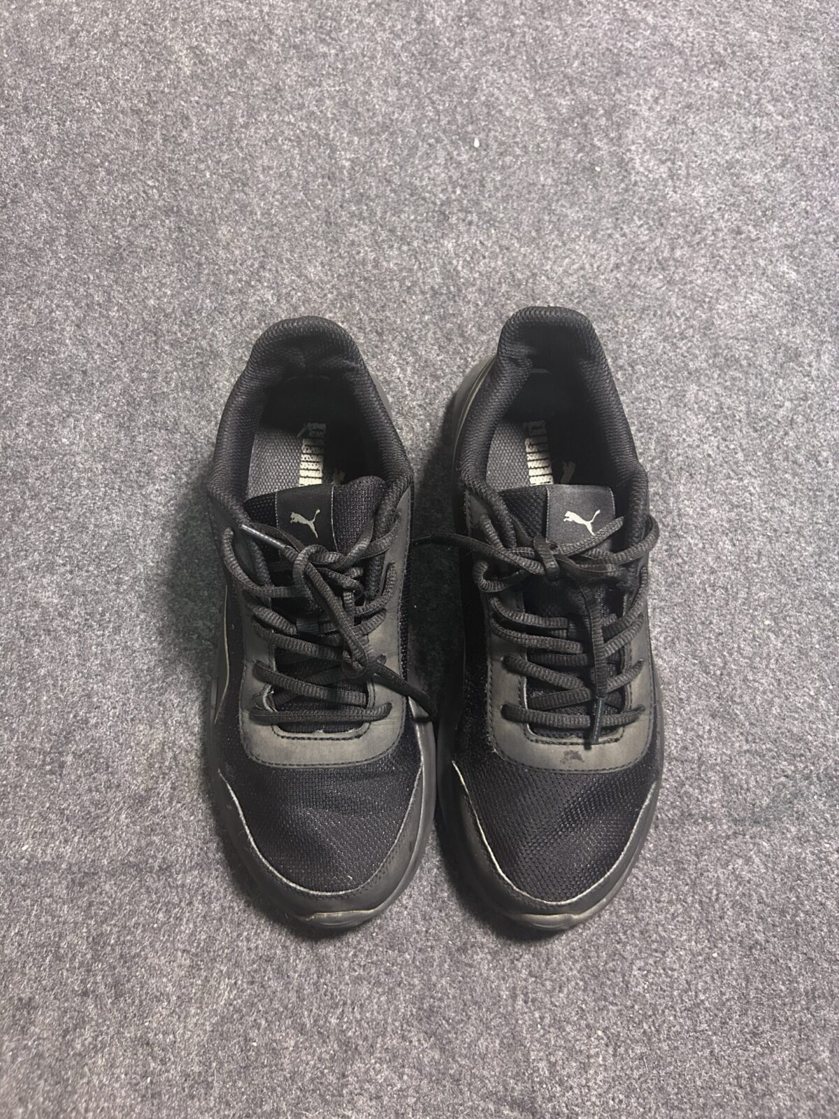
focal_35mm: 26
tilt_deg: -67.2
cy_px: 560
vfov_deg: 67.3
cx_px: 420
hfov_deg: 53.1
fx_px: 840
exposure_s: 1/50
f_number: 1.5
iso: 500
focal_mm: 5.7
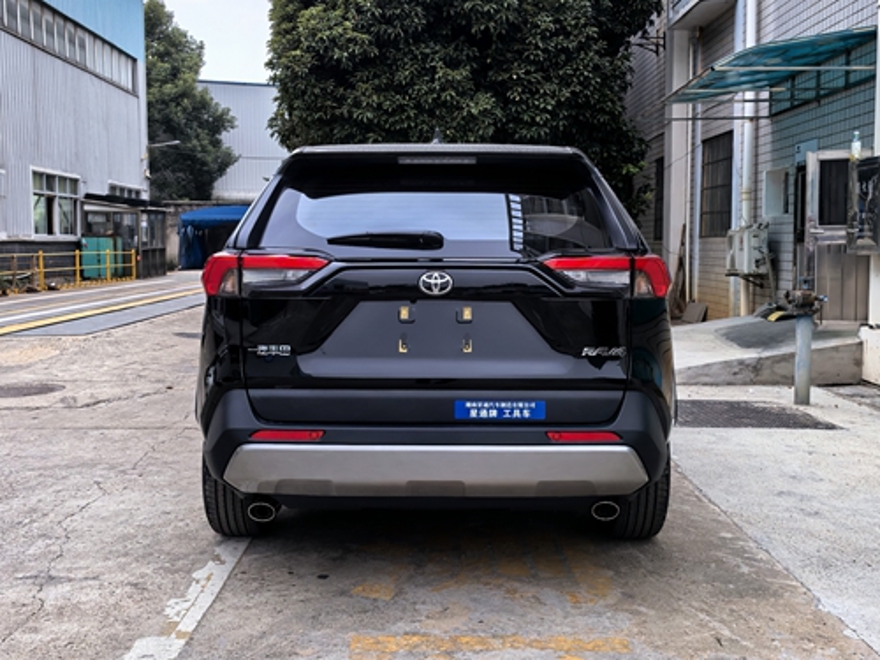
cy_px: 330
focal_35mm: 27
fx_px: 686
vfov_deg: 51.4
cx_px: 440
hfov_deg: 65.3
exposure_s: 1/100
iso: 80
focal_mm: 6.35
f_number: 2
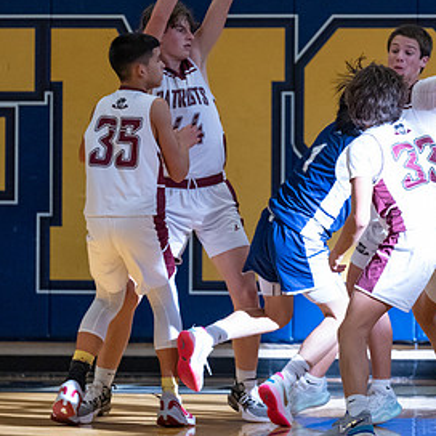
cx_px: 330
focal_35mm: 469
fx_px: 6683
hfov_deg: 3.7
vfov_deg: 3.7
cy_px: 168
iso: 4000
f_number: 2.8
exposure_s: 1/1000
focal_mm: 200
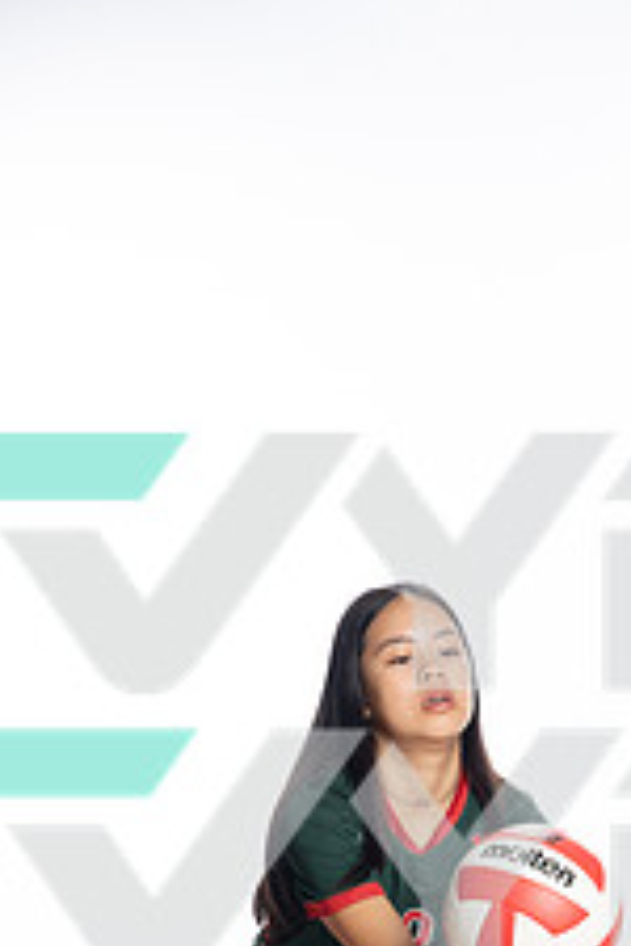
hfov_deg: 13.6
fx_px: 2629
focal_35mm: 100
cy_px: 862
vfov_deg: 20.0
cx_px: 564
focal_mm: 50
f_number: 8
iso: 400
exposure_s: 1/250
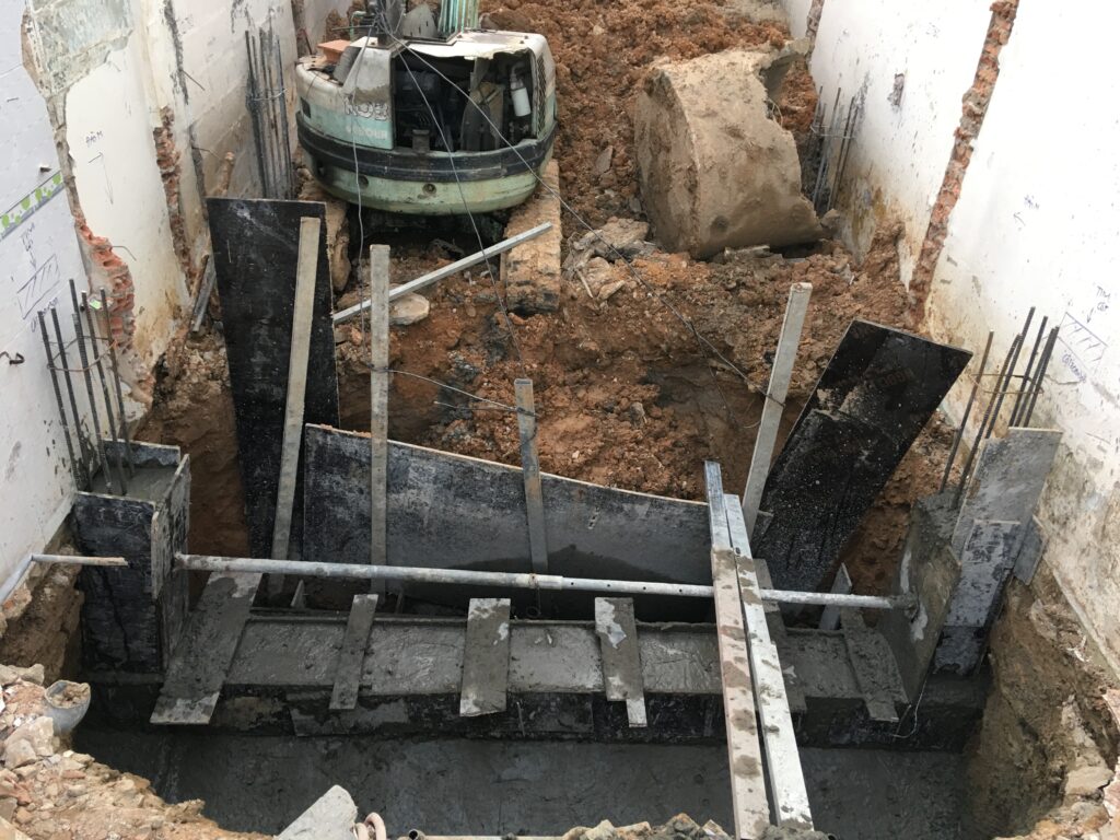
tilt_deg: -33.3
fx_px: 938
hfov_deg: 61.7
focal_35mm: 29
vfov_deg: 48.2
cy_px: 420
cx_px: 560
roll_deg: -3.9
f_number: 2.2
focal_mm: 4.15
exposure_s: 1/33
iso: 50
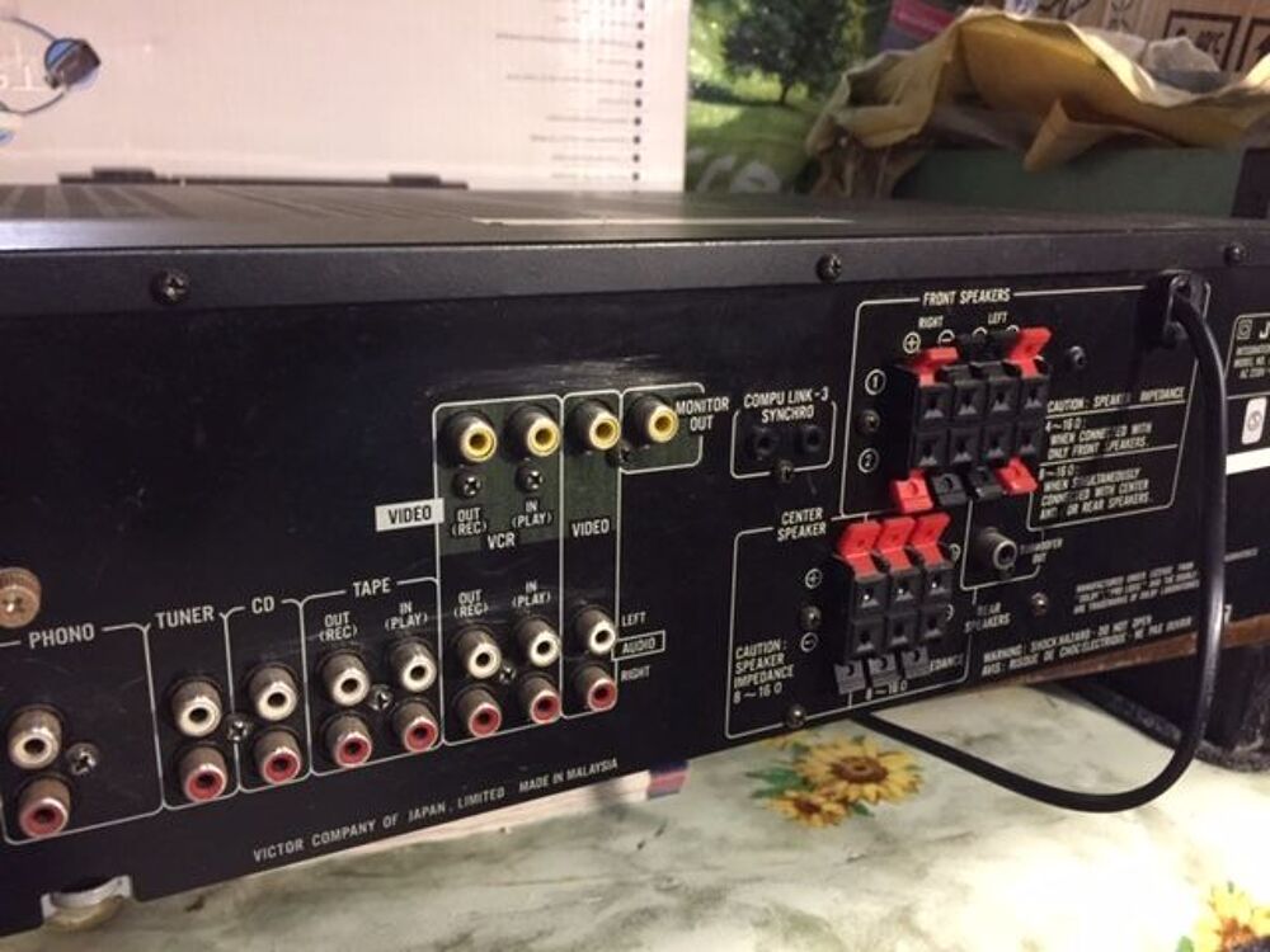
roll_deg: -1.8
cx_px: 635
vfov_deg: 48.2
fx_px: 1064
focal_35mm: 29
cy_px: 476
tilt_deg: -15.0
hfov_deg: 61.7
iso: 320
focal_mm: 4.15
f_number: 2.2
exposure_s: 1/17
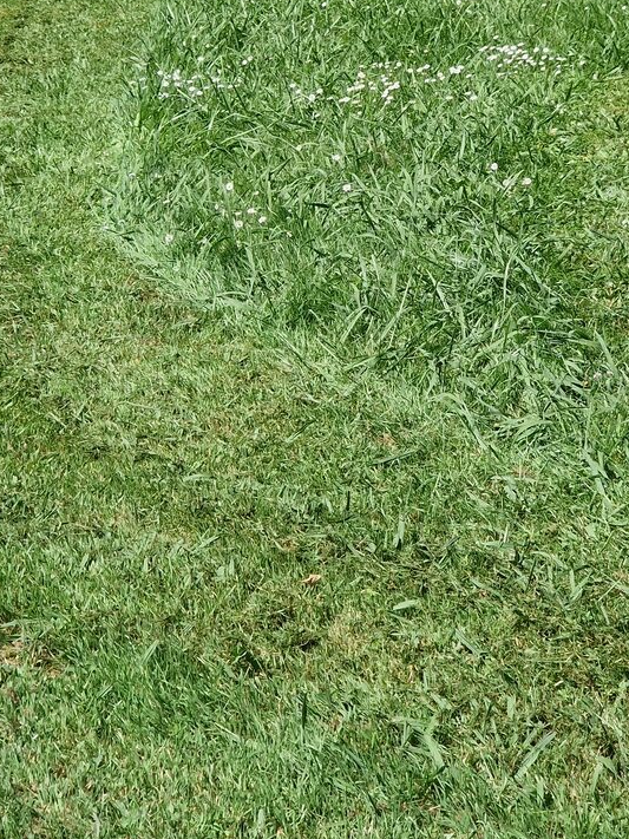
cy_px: 181
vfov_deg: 17.8
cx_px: 415
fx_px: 2666
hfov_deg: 13.4
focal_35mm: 110
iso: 50
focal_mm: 7
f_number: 2.4
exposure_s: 1/1229
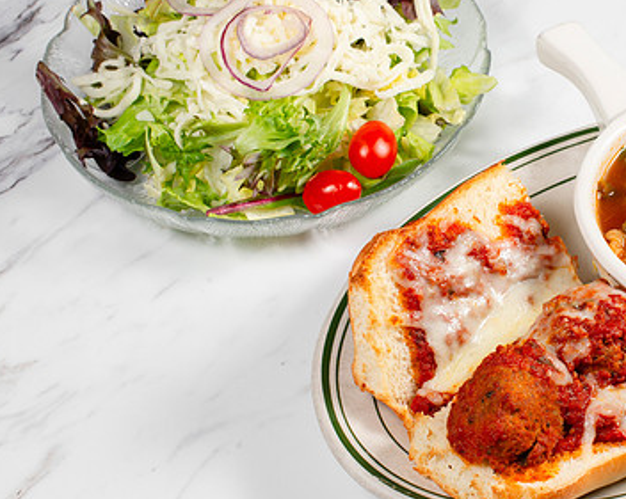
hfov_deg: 21.1
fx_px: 1666
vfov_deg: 17.1
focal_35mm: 90
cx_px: 478
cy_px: 220
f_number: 10
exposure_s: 1/250
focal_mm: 50
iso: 200
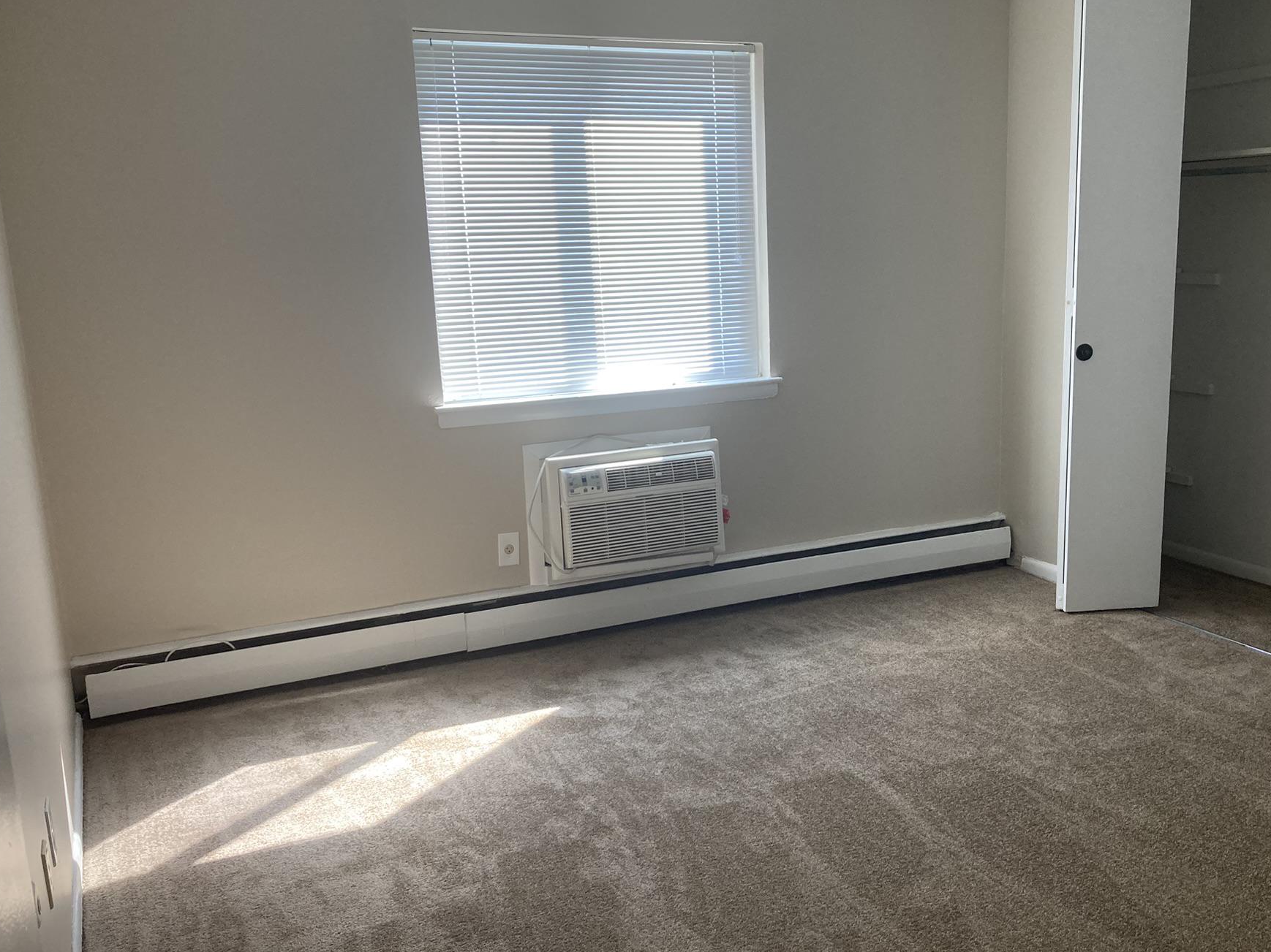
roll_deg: +2.1
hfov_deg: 55.3
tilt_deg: -13.0
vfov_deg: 42.9
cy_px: 500
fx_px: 1211
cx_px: 679
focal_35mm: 33
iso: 80
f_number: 1.8
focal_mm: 3.99
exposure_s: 1/60
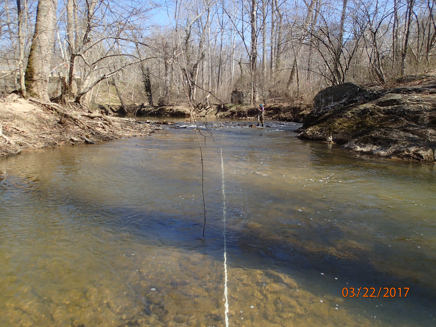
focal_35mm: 25
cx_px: 218
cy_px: 164
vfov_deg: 54.9
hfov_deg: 69.4
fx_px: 315
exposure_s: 1/1250
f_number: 2.8
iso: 200
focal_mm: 4.5
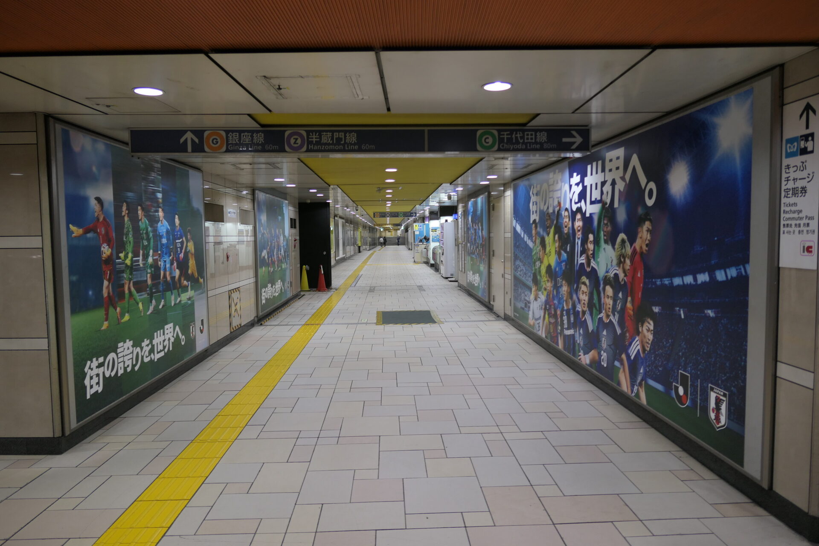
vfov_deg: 53.1
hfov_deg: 73.7
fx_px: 546
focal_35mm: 24
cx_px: 410
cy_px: 273
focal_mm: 8.8
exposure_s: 1/125
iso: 125
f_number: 1.4
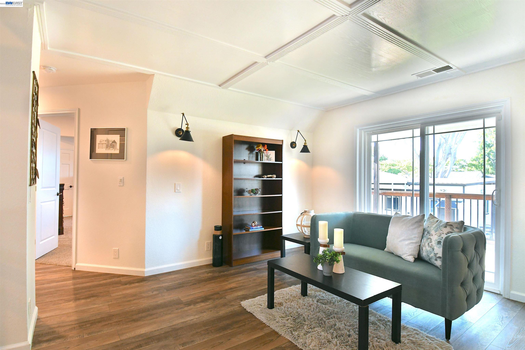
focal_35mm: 18
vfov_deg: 67.4
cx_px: 262
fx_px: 262
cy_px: 175
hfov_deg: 90.0
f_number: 9
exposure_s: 1/60
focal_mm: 12
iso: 2000
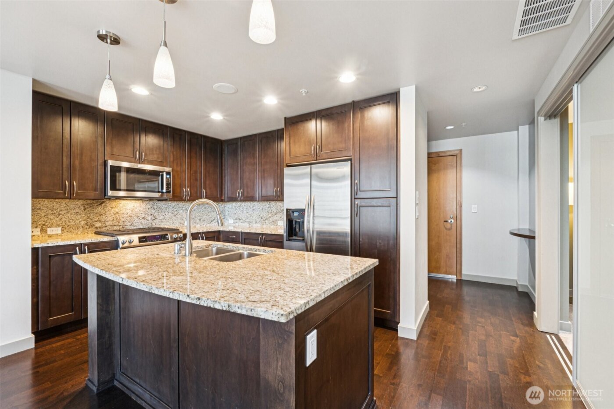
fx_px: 256
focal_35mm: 15
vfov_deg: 77.3
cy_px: 204
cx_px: 307
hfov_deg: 100.4
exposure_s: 1
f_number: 9
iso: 200
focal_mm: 10
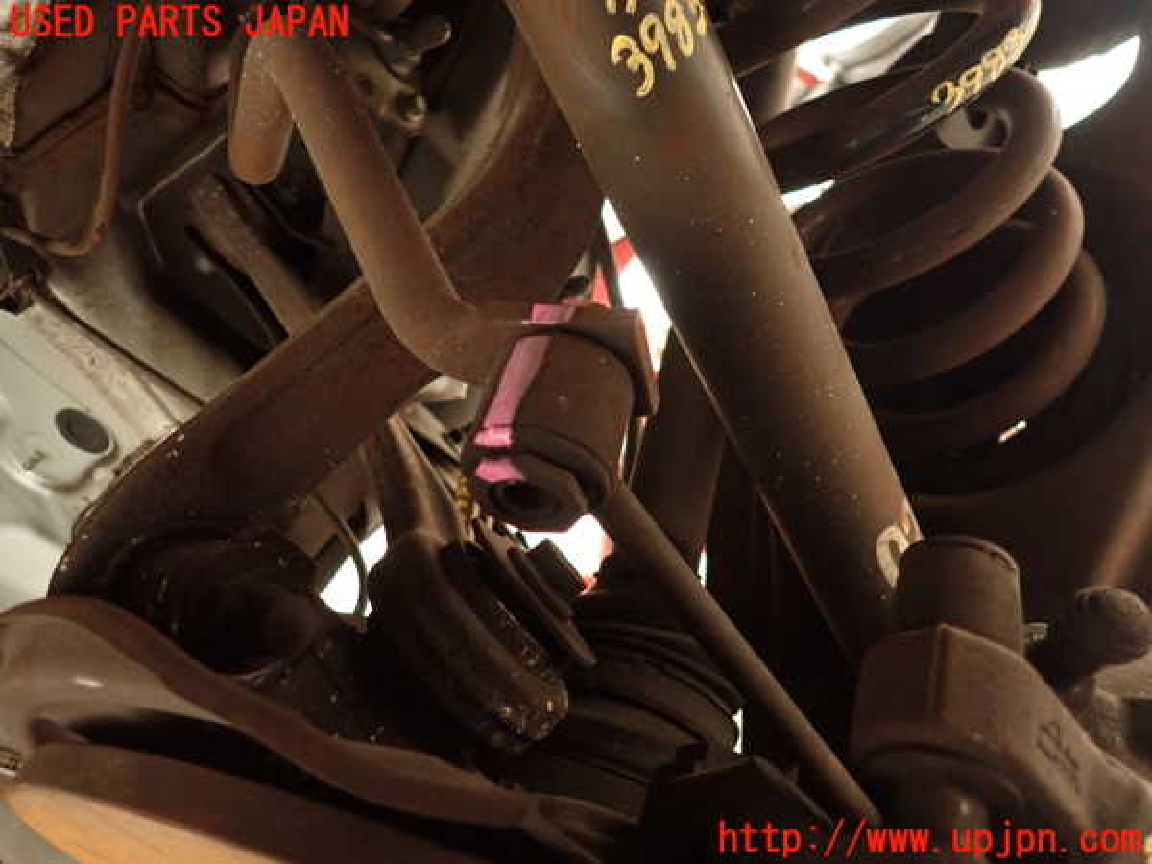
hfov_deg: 69.4
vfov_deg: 54.9
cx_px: 576
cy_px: 432
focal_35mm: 25
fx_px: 832
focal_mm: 4.5
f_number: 2
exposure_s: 1/30
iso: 800
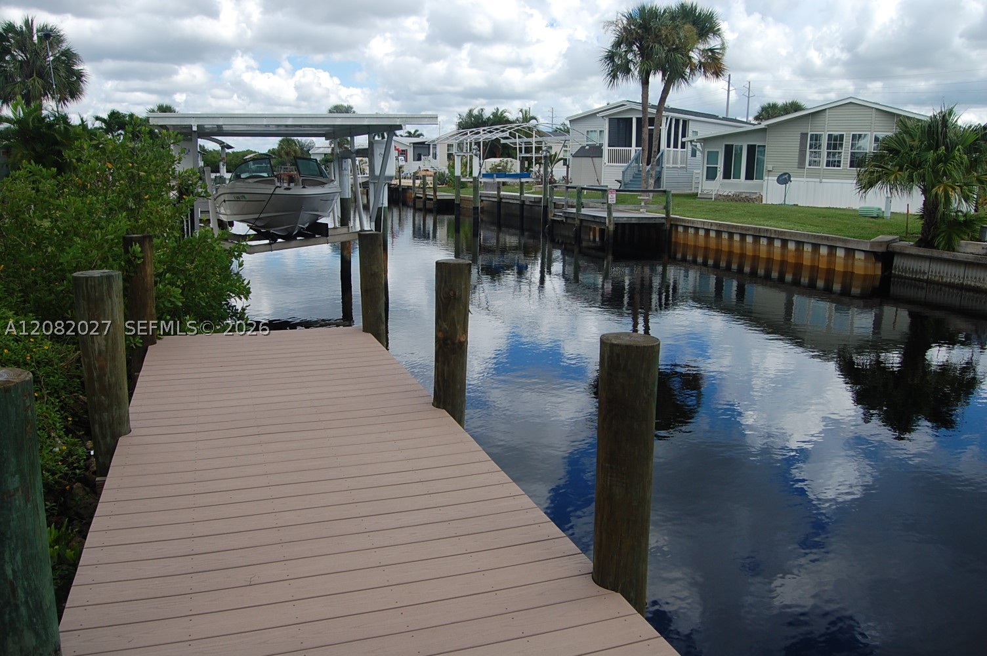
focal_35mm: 27
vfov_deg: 47.8
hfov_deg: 67.4
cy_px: 328
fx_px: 740
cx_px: 494
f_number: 8
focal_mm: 18
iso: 200
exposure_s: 1/320
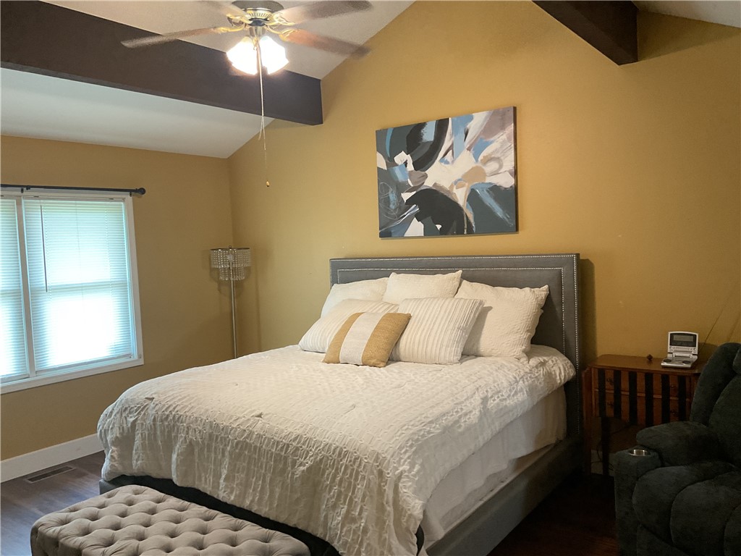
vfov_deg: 48.2
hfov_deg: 61.7
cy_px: 278
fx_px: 621
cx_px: 370
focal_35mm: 29
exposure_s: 1/60
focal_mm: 3
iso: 160
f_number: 1.8
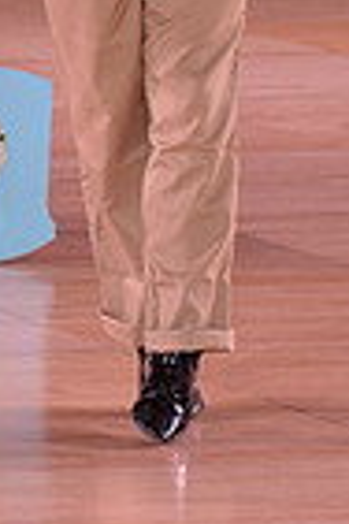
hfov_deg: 3.0
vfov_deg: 4.4
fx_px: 6703
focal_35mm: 461
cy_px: -305
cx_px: -184
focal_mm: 112
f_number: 5.6
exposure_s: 1/250
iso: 1000
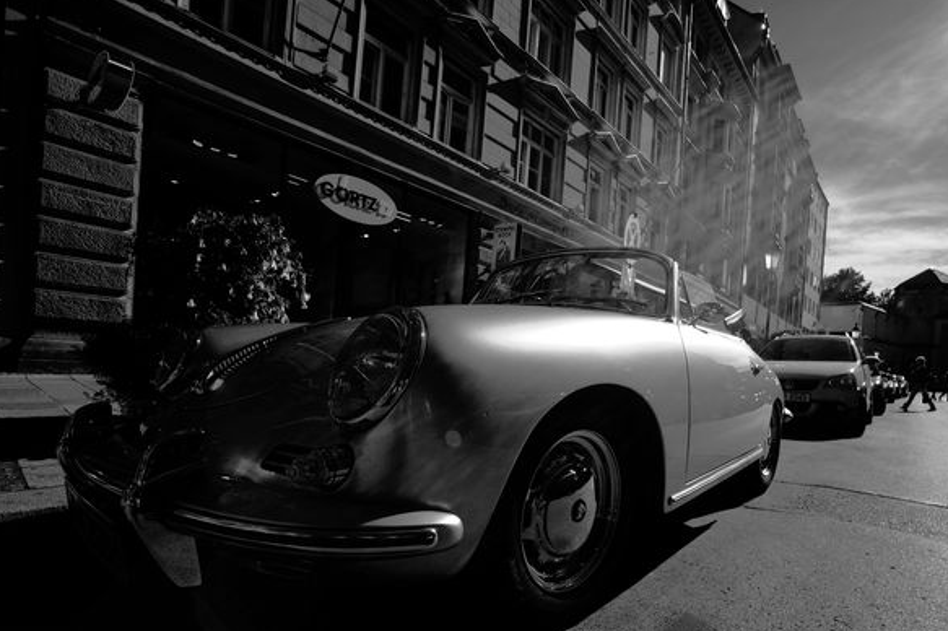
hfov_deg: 89.7
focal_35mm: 18
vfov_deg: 67.3
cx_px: 522
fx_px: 474
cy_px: 328
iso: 200
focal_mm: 15
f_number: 8
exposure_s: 1/1000
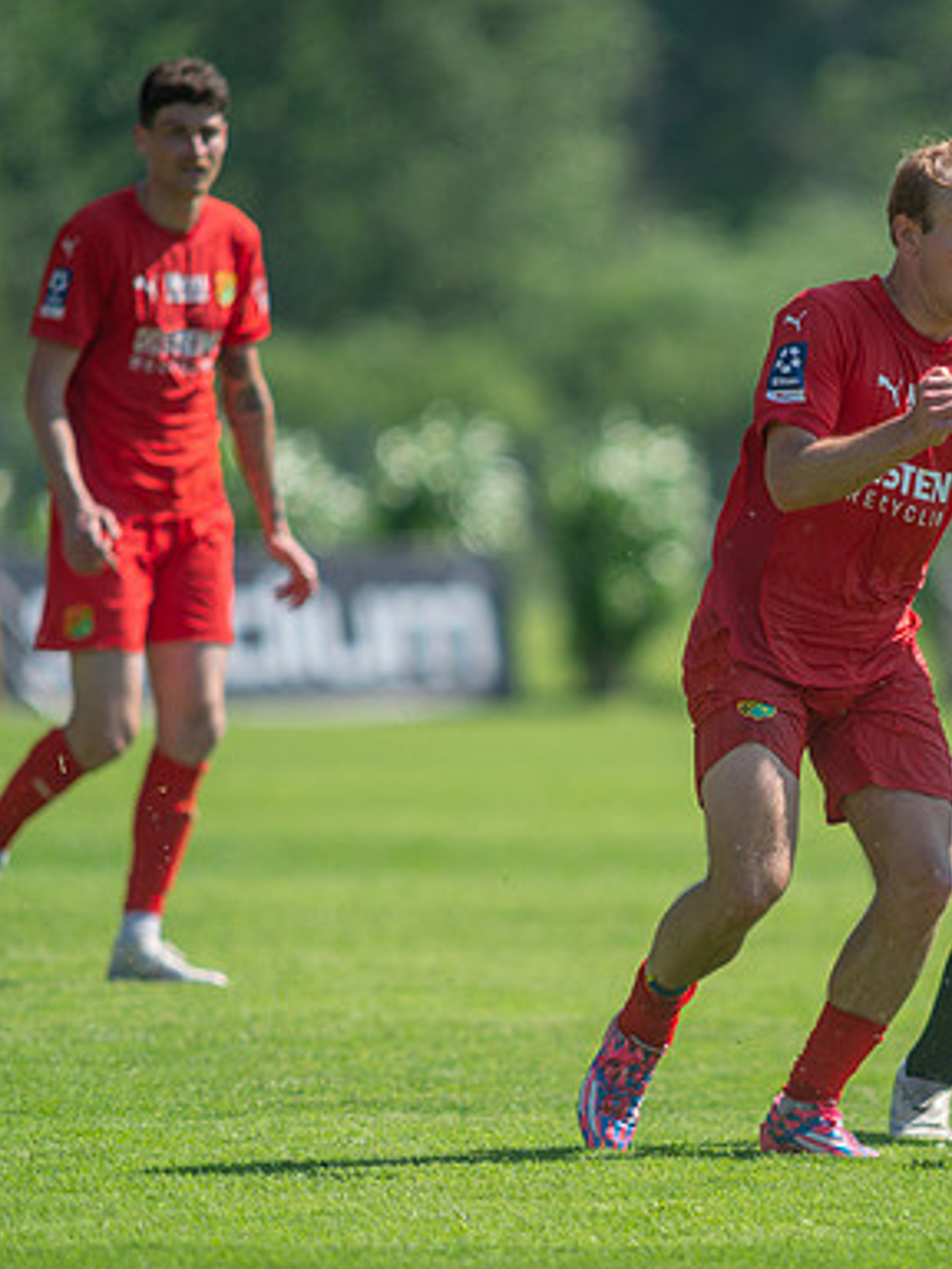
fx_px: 22368
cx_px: 797
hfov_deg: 2.4
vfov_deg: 3.3
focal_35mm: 610
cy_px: 634
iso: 320
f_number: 4
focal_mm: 420
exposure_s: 1/2000
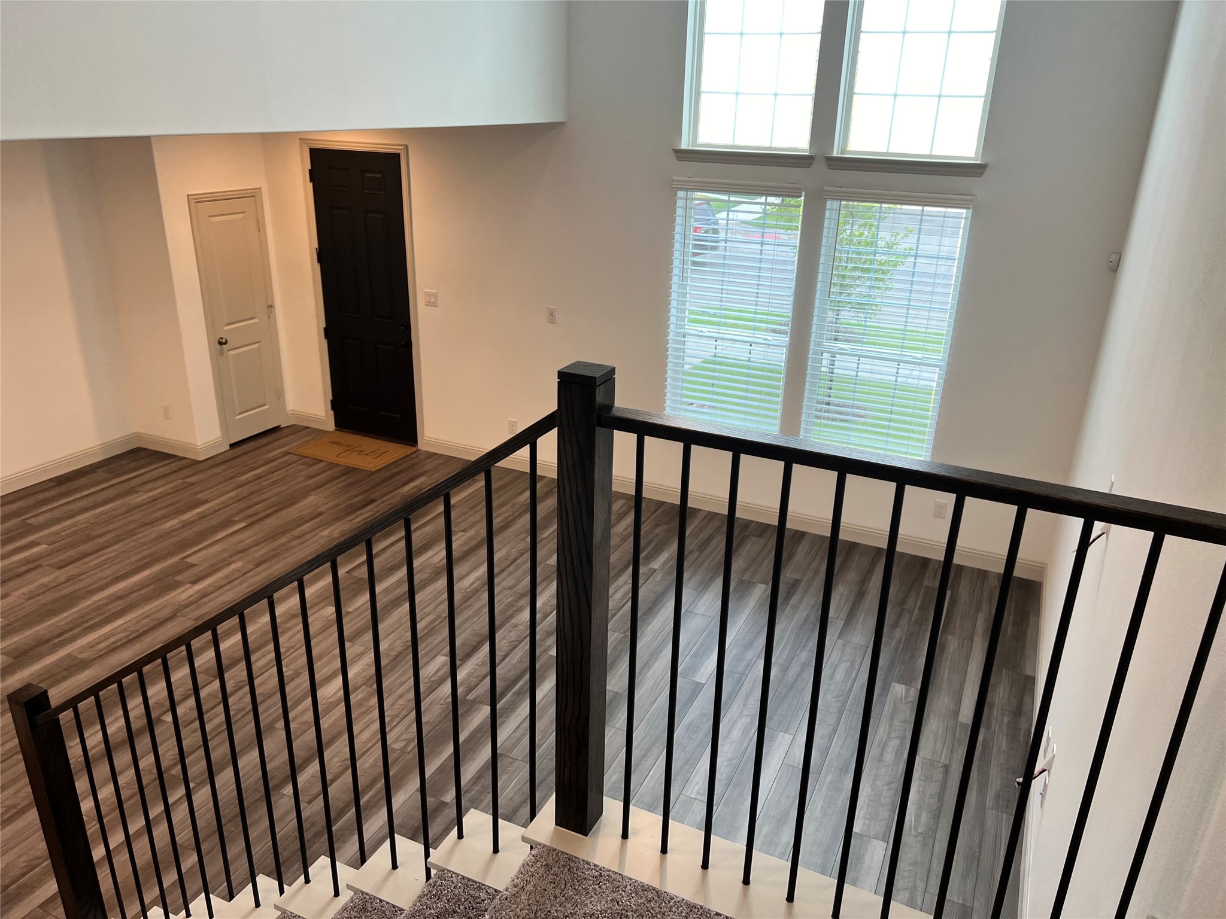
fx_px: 921
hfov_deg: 67.3
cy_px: 460
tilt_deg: -21.4
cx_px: 613
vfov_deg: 53.1
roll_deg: -0.8
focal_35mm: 26
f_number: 1.5
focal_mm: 5.7
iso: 80
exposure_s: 1/120
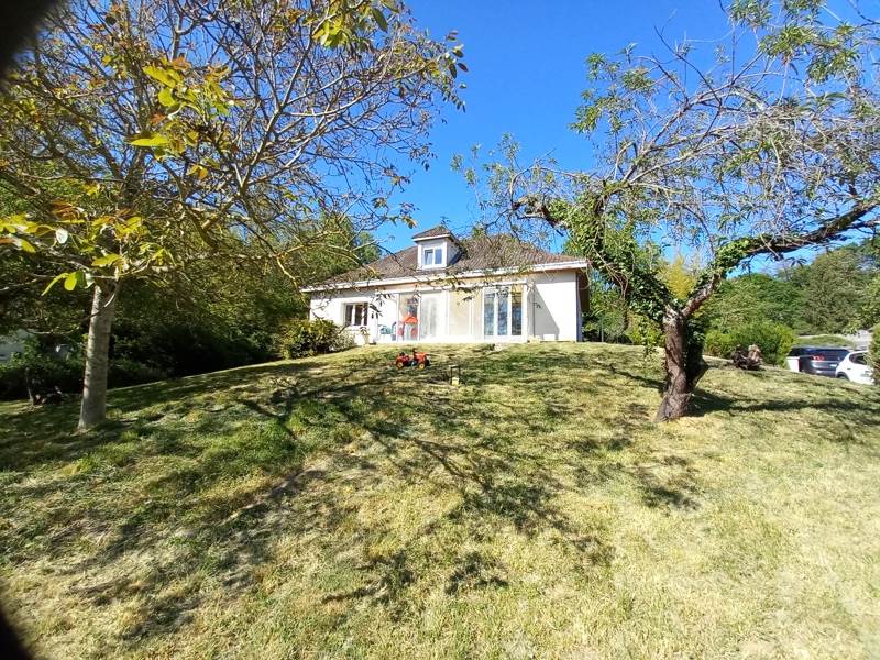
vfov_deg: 89.9
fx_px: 330
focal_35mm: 13
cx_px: 440
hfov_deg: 106.2
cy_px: 330
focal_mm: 1.13
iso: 50
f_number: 2.2
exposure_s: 1/546
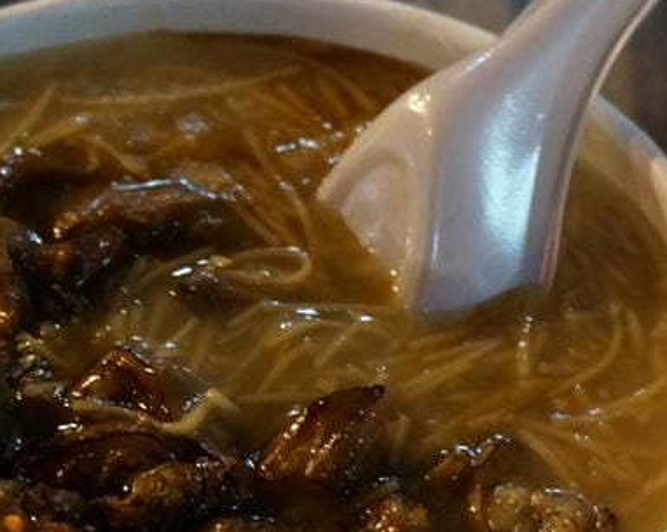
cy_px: 476
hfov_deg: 16.7
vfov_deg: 13.3
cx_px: 389
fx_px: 2268
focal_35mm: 115
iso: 2500
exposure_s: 1/60
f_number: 4.5
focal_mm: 26
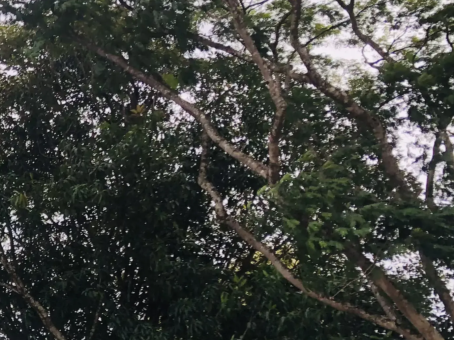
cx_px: -166
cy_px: 380
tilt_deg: +15.5
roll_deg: -1.9
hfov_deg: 21.2
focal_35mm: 82
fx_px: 1076
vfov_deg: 17.4
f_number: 1.8
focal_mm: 3.99
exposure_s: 1/120
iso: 50
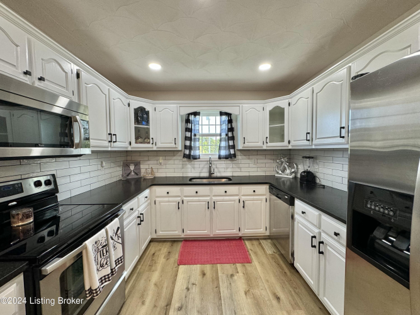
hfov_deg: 102.1
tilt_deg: -3.4
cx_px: 210
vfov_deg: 85.7
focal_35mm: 14
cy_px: 158
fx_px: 170
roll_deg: +0.2
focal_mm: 2.22
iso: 160
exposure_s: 1/120
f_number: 2.2
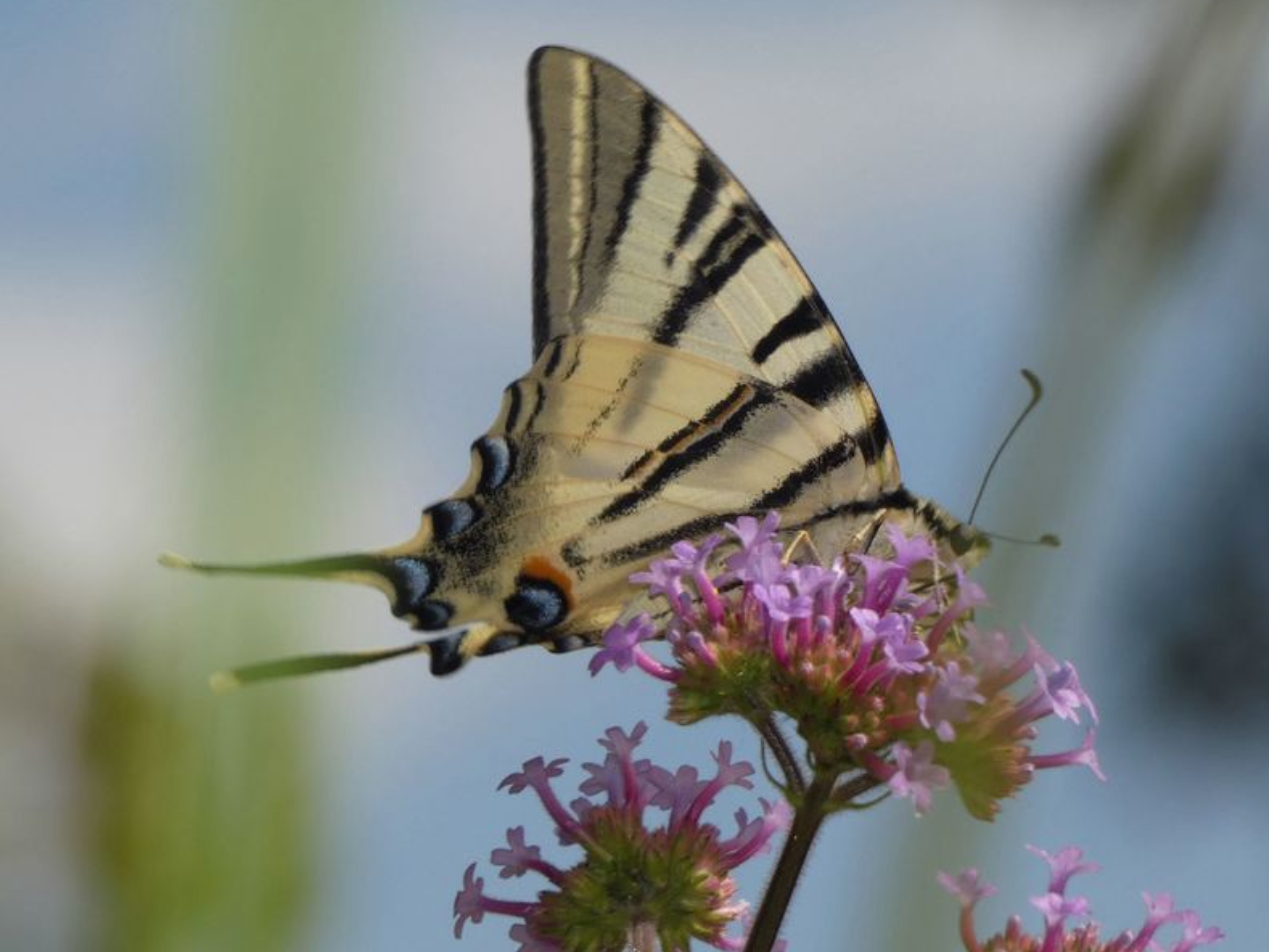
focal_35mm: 463
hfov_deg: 4.3
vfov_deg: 3.2
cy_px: 490
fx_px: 16976
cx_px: 633
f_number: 5.6
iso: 80
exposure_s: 1/250
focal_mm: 76.7
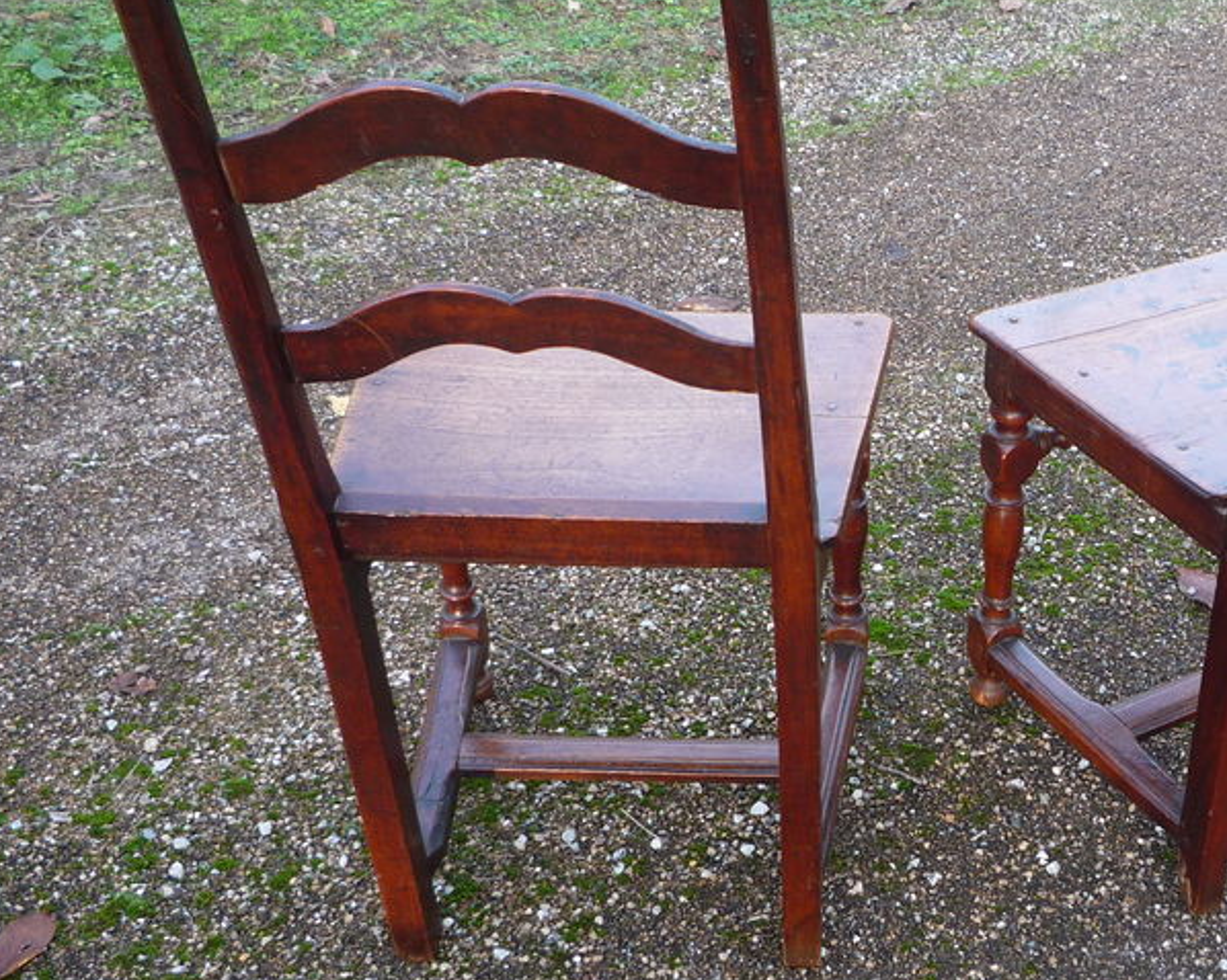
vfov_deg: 30.8
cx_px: 1010
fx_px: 1779
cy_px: 463
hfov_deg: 36.5
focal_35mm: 49
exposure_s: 1/40
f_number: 3.3
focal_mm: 5.2
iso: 100
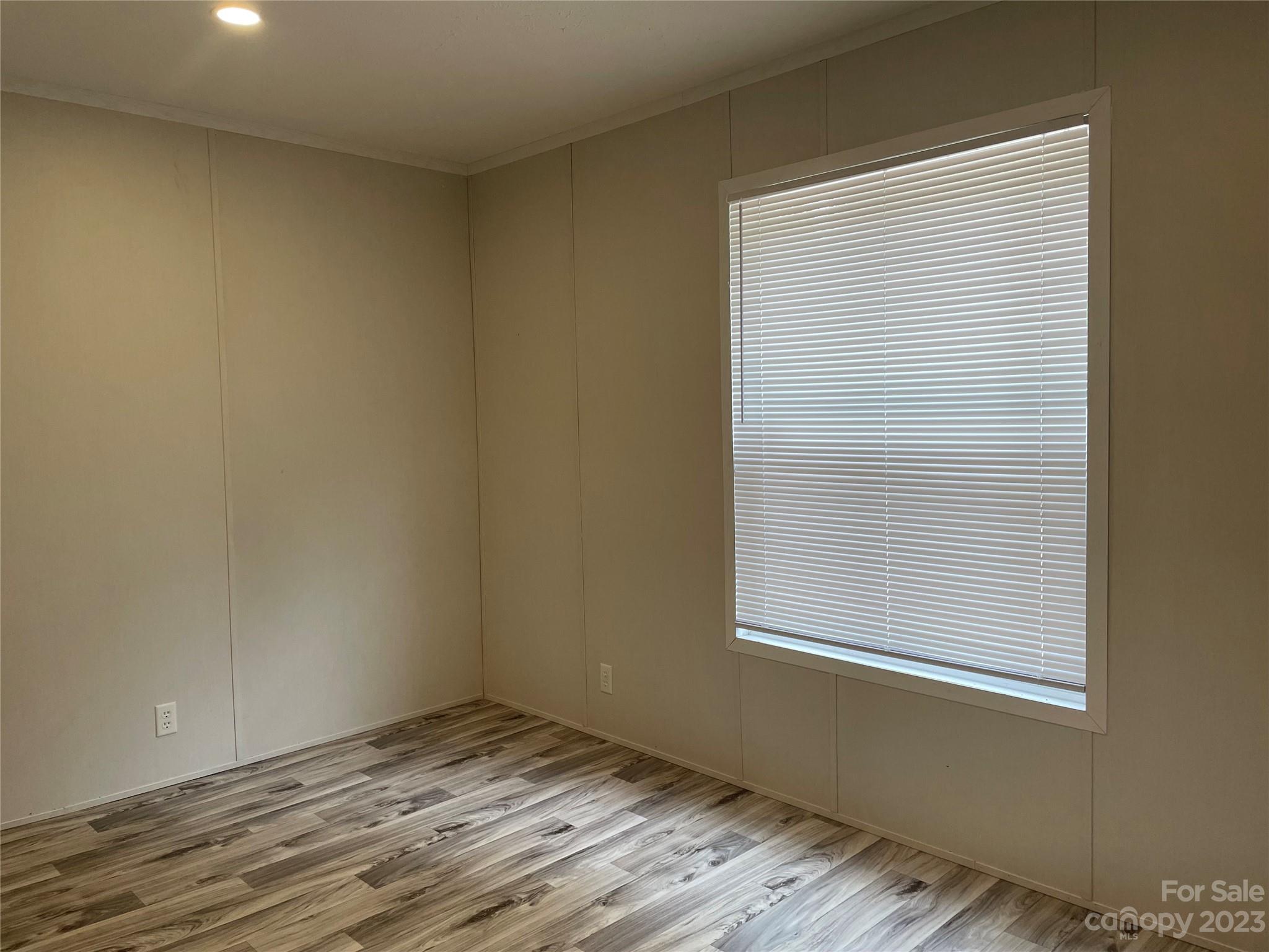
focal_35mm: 26
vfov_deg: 53.1
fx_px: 953
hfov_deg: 67.3
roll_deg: +1.9
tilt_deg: -3.3
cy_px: 476
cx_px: 634
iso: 100
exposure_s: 1/120
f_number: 1.6
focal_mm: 4.2
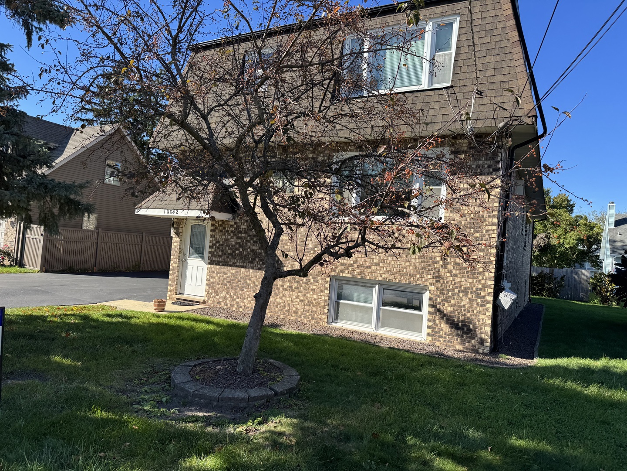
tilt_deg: +2.4
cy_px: 236
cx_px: 314
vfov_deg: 56.8
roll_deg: -3.5
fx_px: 435
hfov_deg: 71.6
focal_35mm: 24
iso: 80
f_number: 1.78
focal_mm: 6.76
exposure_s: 1/1923
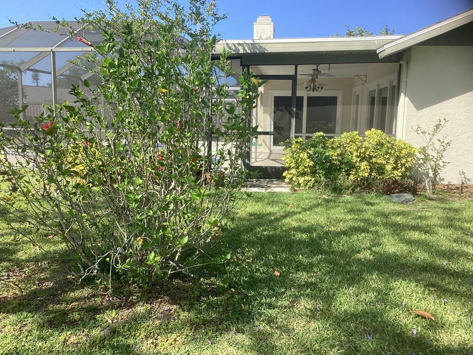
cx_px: 242
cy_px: 180
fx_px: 437
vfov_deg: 44.2
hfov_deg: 56.8
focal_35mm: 32
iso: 25
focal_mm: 3.3
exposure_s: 1/497
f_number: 2.4
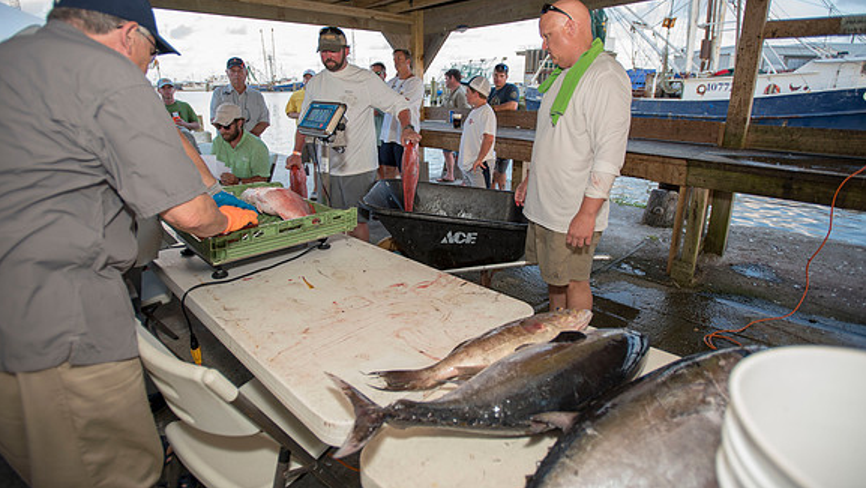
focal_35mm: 20
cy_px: 203
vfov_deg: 55.6
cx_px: 432
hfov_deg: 86.6
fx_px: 459
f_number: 2.8
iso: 250
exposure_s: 1/250
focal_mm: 19
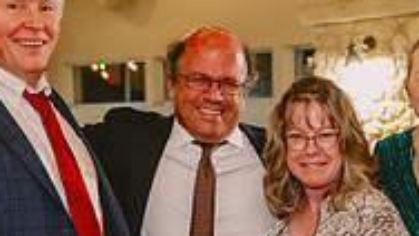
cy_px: 303
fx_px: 1401
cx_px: 319
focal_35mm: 126
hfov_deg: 16.9
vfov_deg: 9.5
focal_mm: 34.5
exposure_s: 1/125
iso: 5000
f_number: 2.8
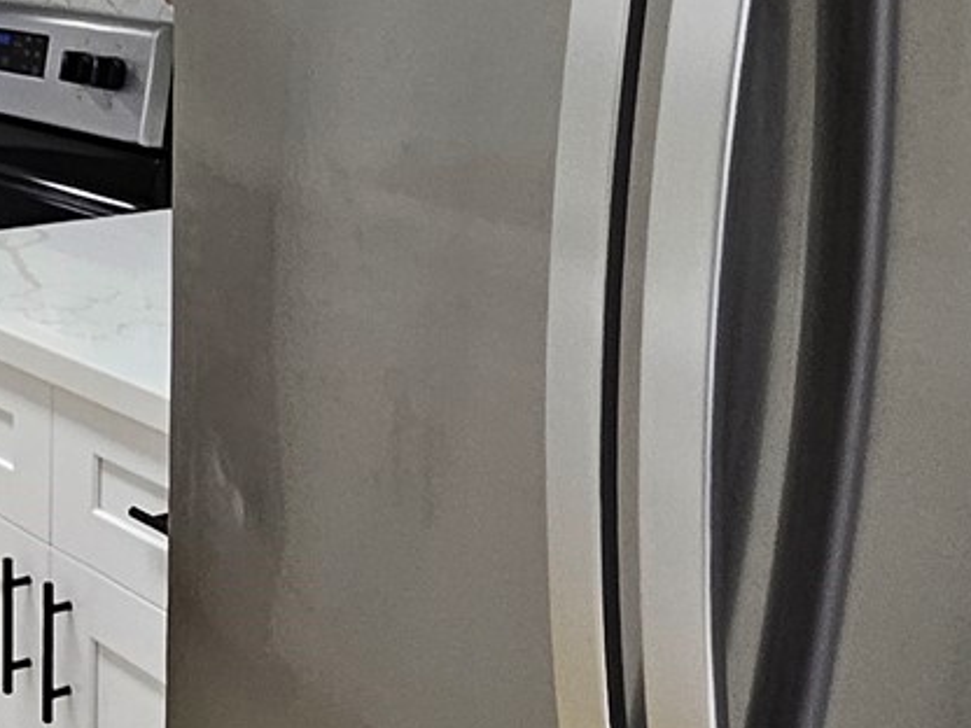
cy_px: 140
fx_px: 1795
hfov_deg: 25.7
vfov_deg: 22.6
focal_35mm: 64
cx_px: -313
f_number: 2.2
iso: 64
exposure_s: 1/60
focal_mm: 1.7
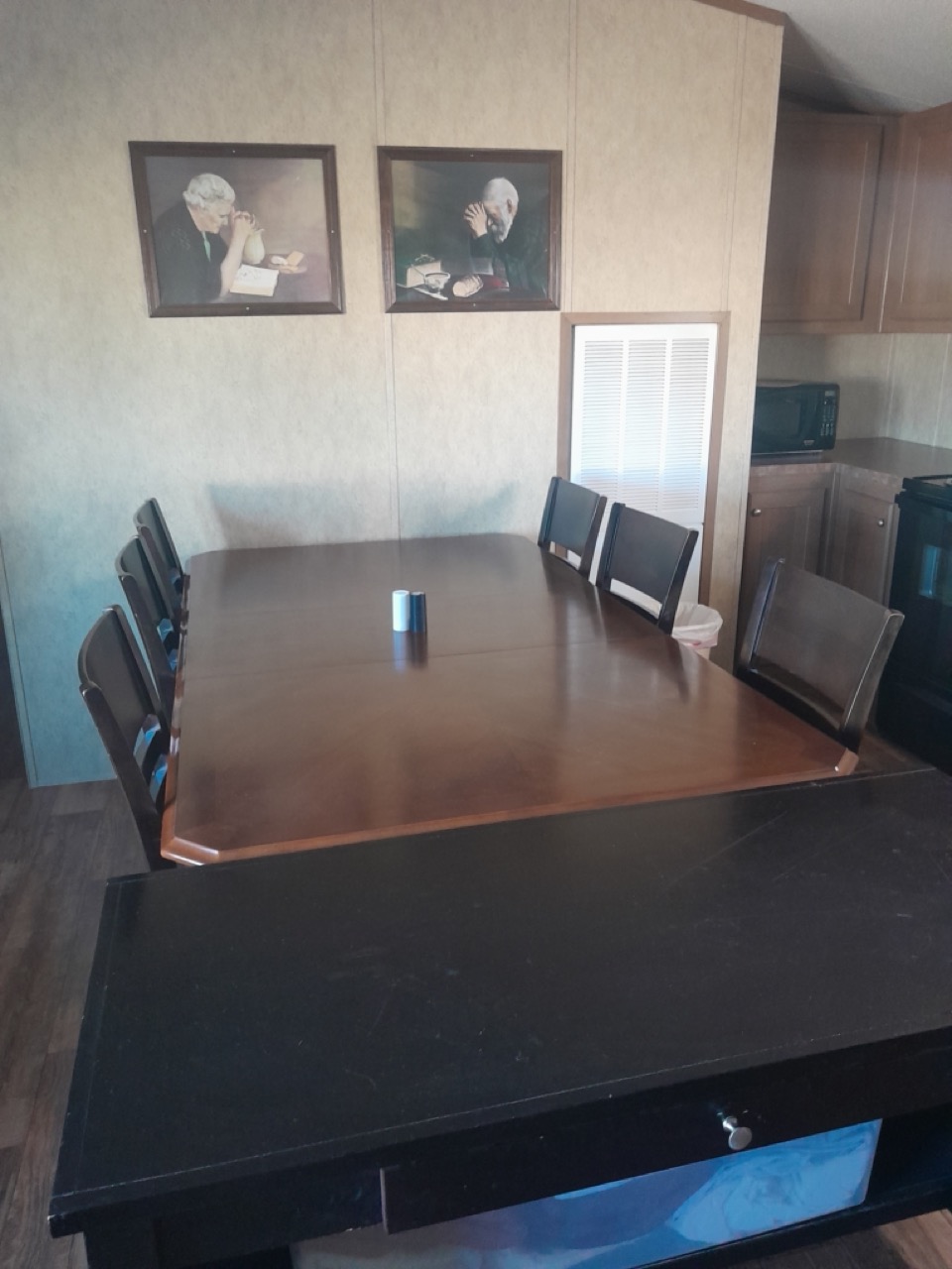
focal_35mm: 27
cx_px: 476
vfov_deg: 65.3
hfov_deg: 51.4
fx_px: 990
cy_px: 634
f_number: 1.8
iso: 320
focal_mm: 4
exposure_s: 1/30
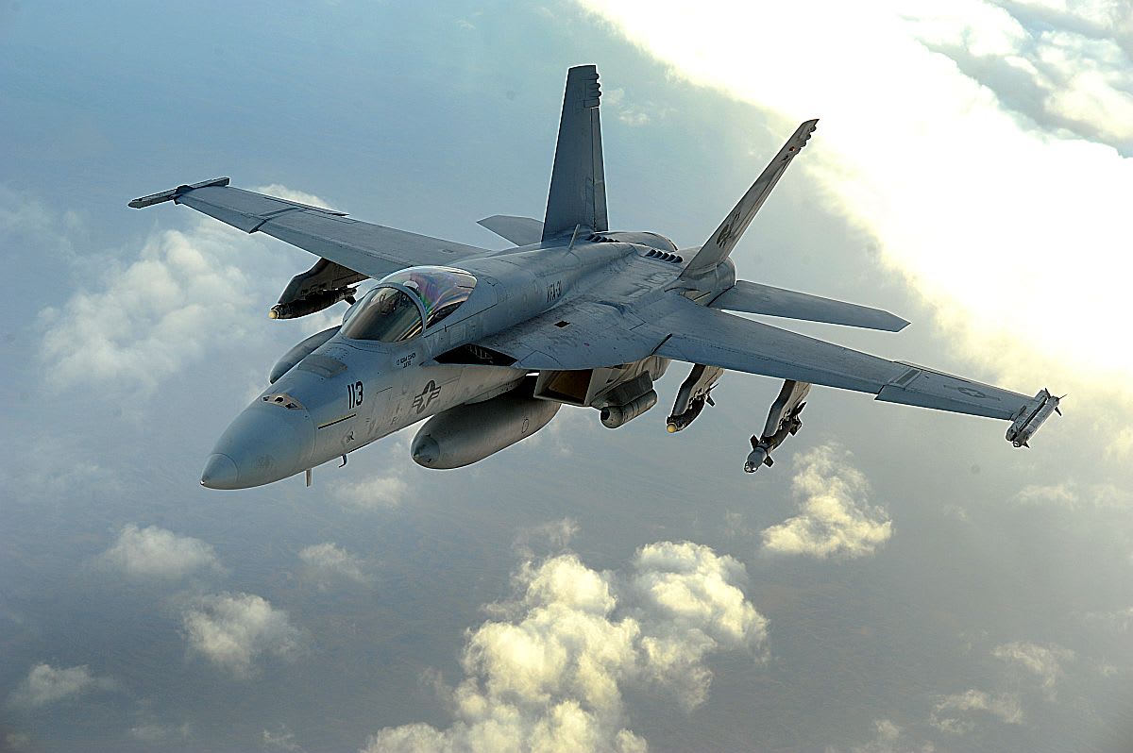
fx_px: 2673
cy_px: 376
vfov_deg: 16.0
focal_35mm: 85
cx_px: 566
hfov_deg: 23.9
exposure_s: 1/250
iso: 400
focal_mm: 85
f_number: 8
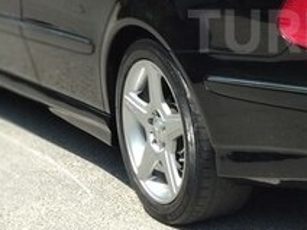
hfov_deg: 12.0
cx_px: 336
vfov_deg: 9.1
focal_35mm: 162
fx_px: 1437
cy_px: 31
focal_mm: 5.99
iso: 100
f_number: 2.6
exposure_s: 1/382
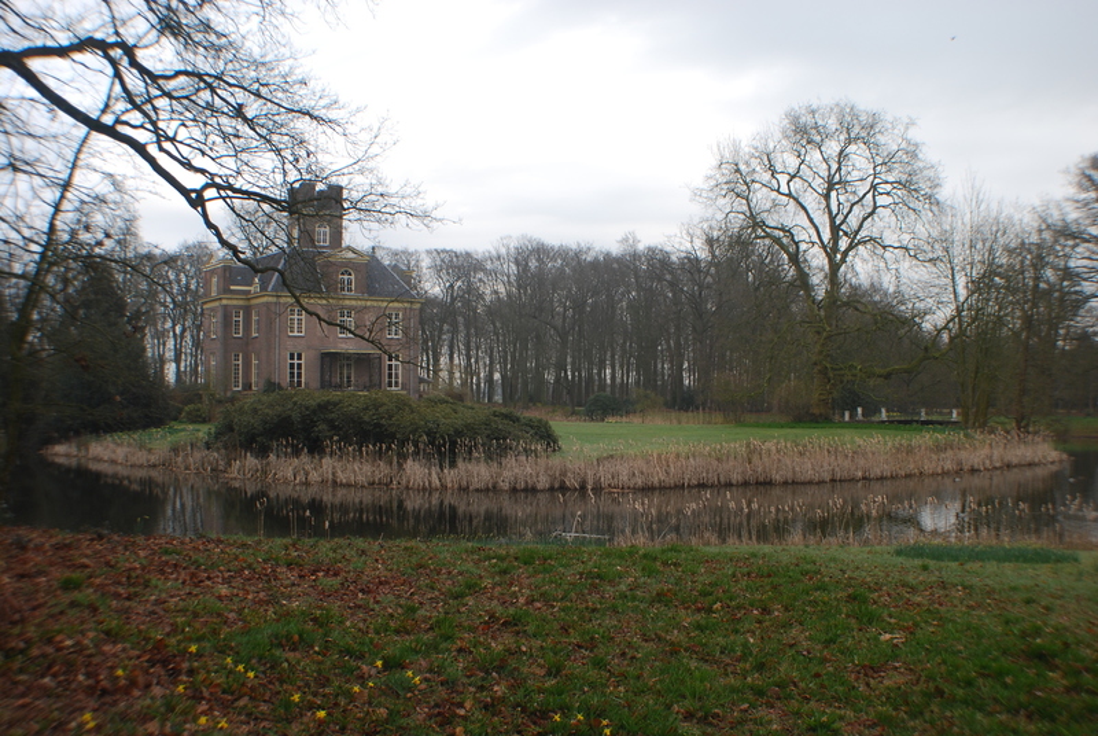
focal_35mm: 48
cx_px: 549
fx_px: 1466
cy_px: 368
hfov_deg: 41.1
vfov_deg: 28.2
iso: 180
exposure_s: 1/125
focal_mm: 32
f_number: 5.6
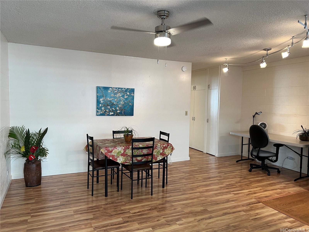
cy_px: 116
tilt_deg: -4.0
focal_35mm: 26
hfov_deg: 67.3
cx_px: 154
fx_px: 232
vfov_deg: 53.1
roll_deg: -0.6
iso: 100
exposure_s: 1/60
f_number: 1.5
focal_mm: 5.7
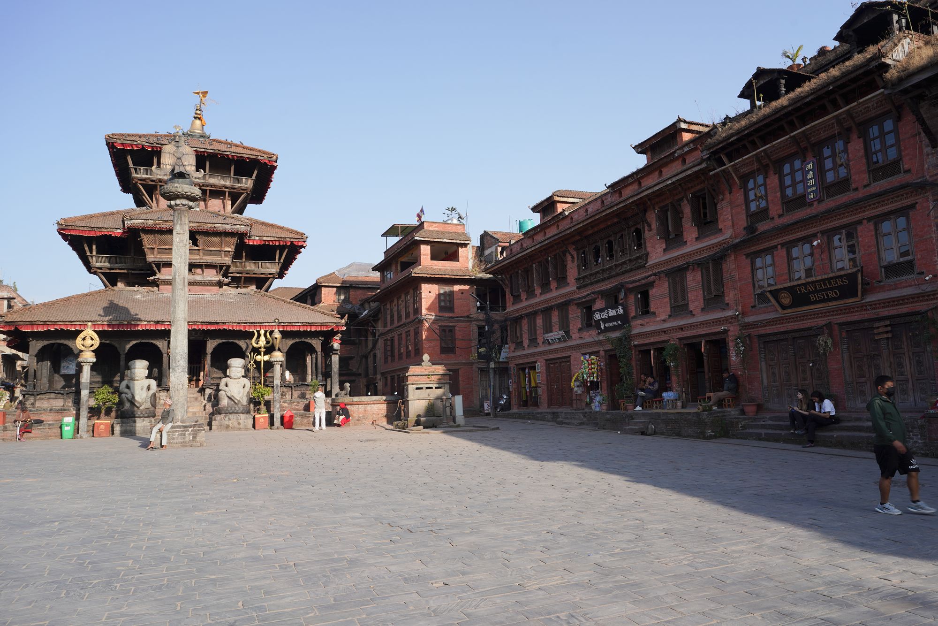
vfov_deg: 53.1
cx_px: 469
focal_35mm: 24
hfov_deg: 73.7
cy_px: 313
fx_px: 625
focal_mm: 24
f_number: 11
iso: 100
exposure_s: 1/100
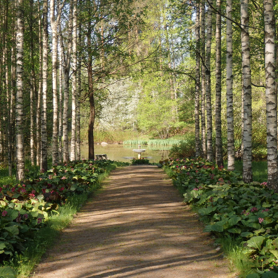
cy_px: 138
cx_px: 132
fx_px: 863
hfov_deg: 18.3
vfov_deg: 18.3
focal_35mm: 95
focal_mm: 14.4
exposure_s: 1/160
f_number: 4.6
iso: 100
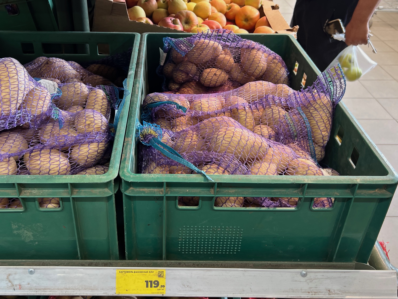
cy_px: 150
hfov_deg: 67.3
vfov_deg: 53.1
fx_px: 299
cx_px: 199
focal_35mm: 26
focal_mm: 5.7
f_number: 1.5
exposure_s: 1/100
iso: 100
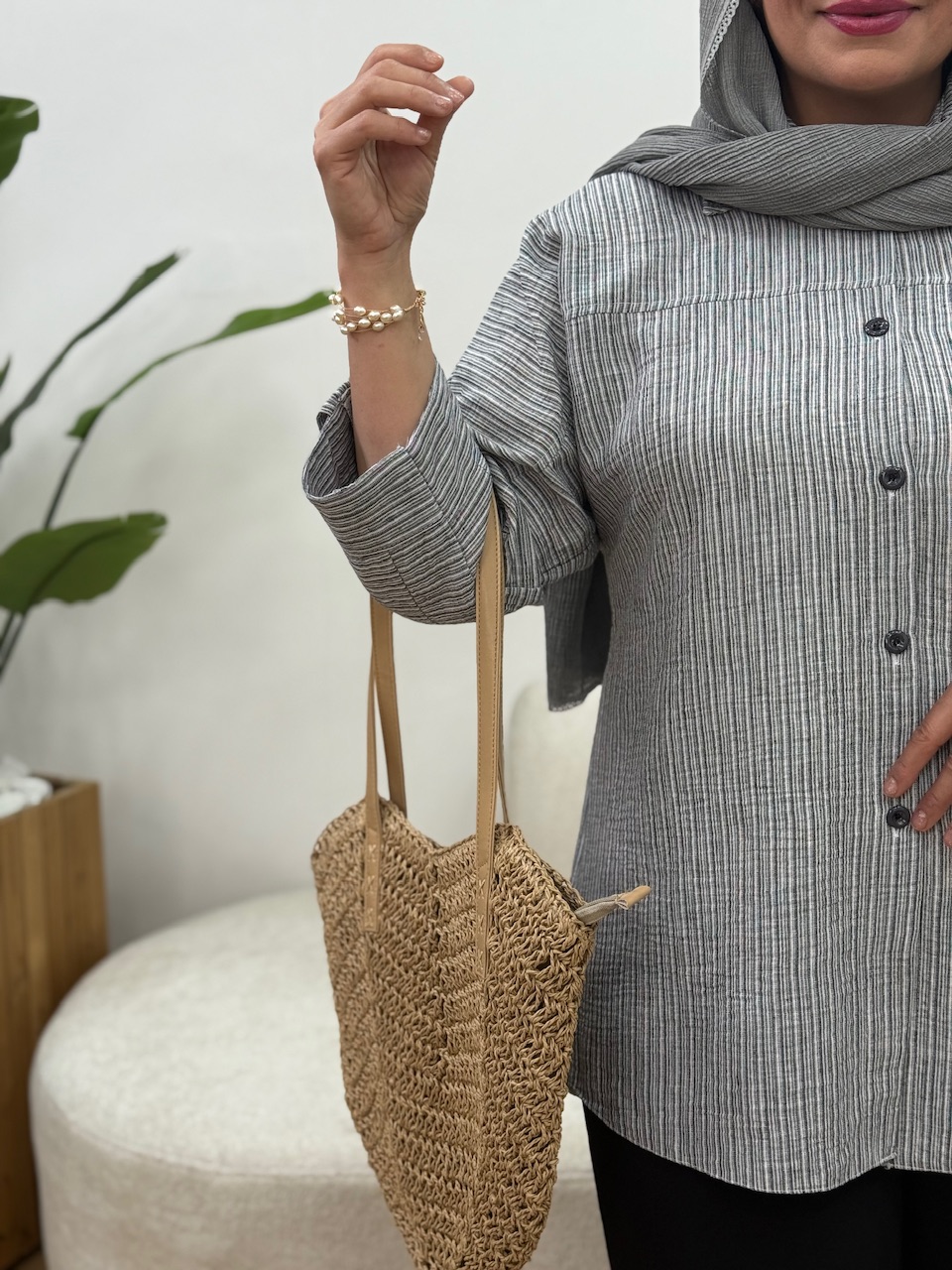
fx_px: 1760
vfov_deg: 39.7
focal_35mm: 48
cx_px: 476
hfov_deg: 30.3
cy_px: 635
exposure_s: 1/527
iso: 64
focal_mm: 6.76
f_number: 1.78
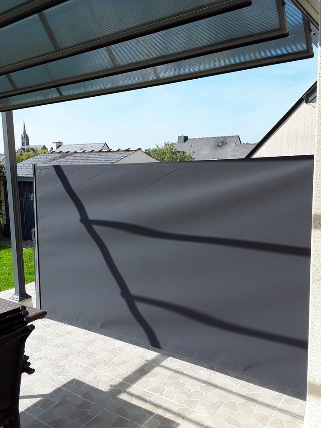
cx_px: 160
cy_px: 214
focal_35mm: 27
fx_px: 334
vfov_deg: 65.3
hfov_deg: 51.4
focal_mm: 2.91
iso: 40
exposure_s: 1/1019
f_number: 1.9
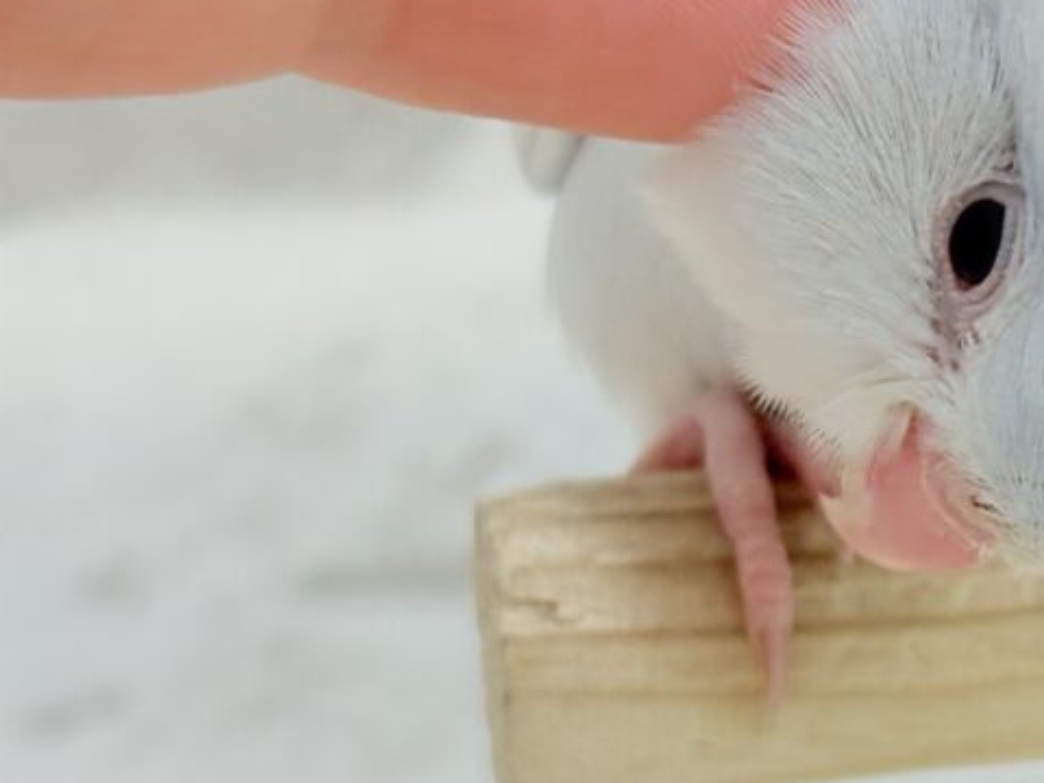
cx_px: 1240
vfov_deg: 11.4
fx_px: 3921
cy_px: 328
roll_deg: +0.7
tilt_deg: -12.8
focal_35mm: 130
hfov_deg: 14.7
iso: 64
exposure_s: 1/100
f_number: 1.6
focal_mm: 5.96
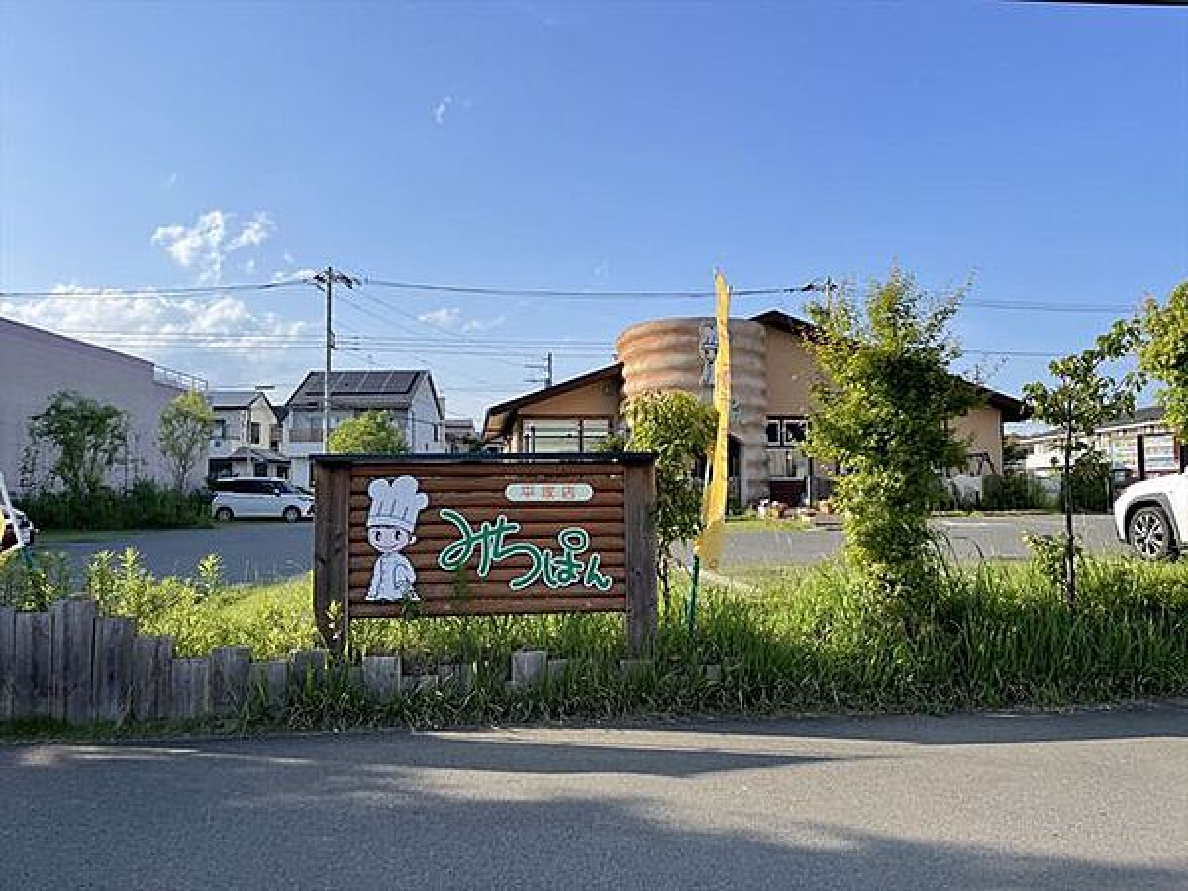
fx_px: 892
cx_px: 594
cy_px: 446
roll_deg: +1.7
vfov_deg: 53.1
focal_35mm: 26
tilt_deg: +4.0
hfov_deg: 67.3
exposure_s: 1/2959
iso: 32
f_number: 1.6
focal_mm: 4.2
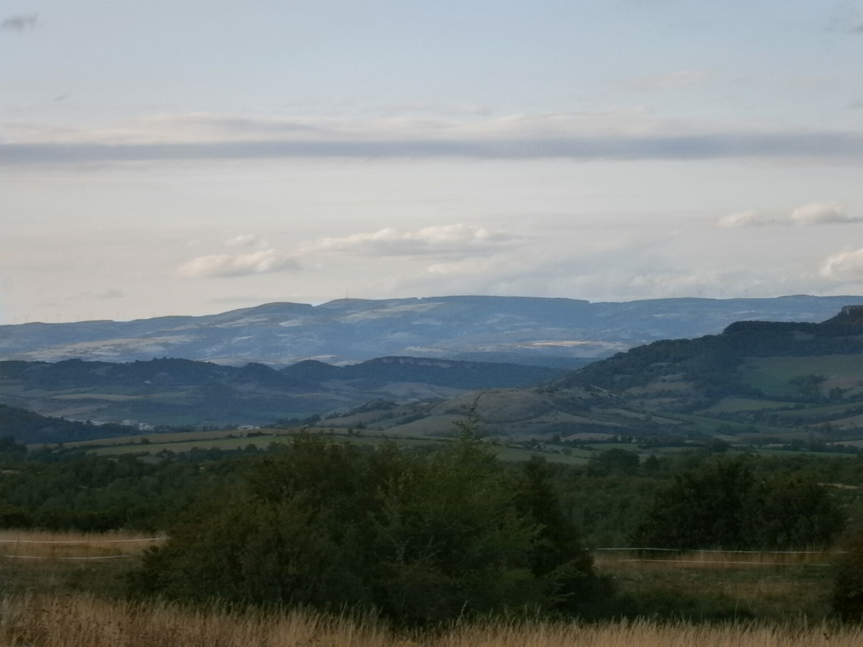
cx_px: 432
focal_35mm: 130
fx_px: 3241
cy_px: 324
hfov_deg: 15.2
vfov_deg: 11.4
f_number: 6.5
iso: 80
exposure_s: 1/160
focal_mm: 23.5
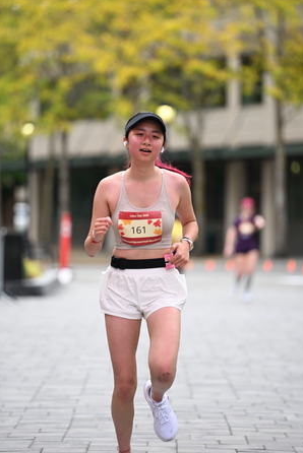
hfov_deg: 6.2
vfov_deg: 9.3
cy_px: 212
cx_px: 137
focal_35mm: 222
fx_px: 2798
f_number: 2.8
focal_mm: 180
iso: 640
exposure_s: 1/2500
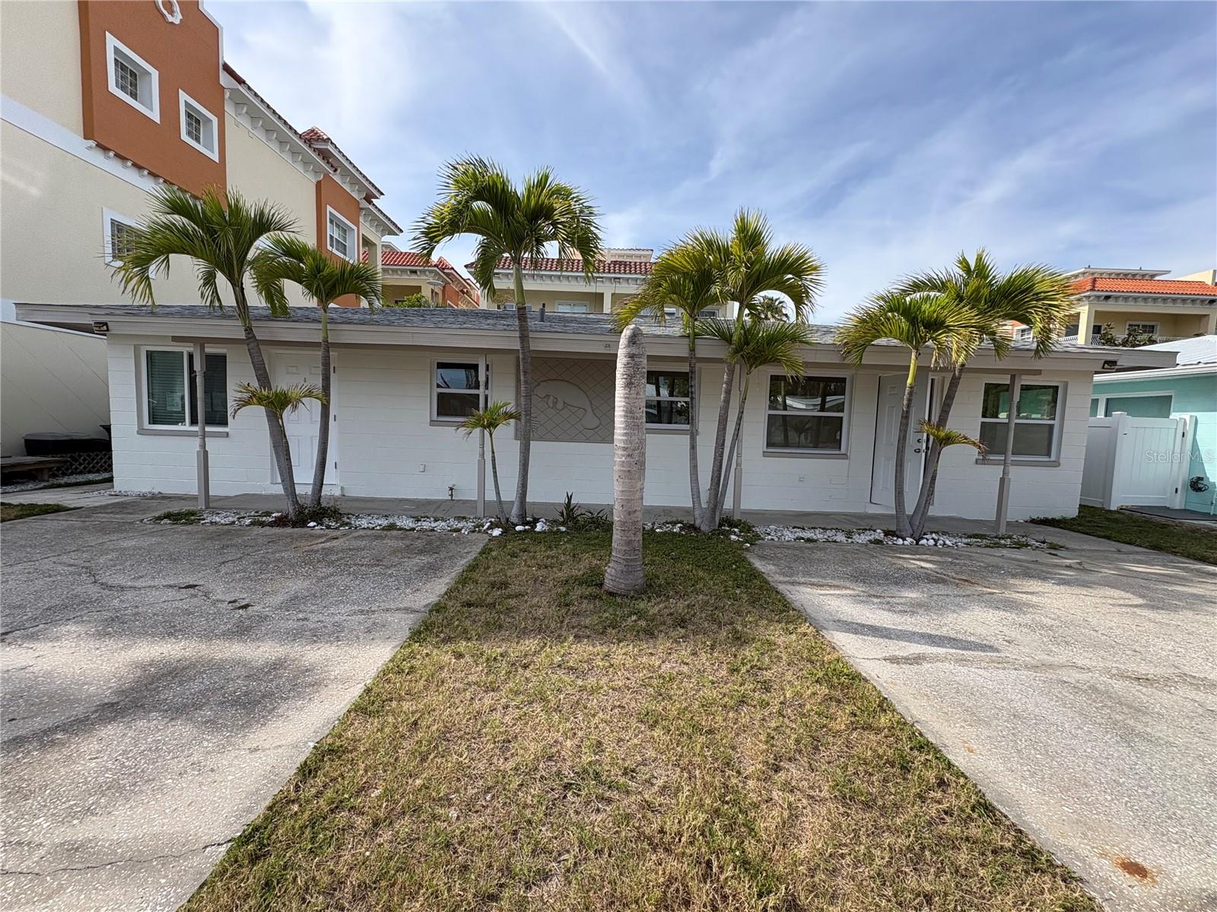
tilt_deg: -3.4
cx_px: 608
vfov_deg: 85.7
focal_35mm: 14
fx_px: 492
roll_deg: -1.7
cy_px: 456
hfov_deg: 102.1
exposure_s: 1/921
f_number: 2.2
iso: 40
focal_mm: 2.22
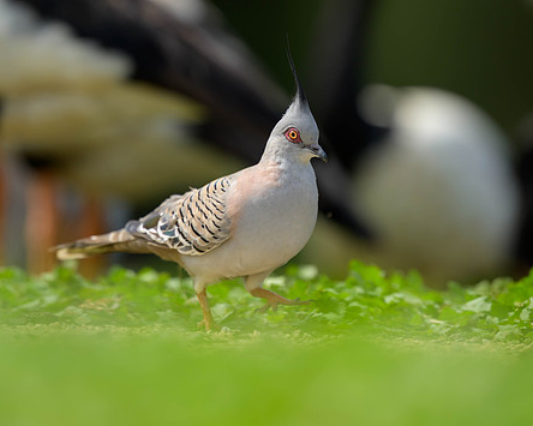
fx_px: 12239
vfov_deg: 2.0
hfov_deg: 2.5
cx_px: 193
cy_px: 195
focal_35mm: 776
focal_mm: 400
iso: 180
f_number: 3.2
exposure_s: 1/1600
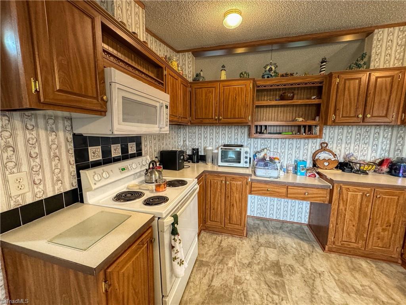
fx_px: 164
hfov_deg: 102.1
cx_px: 203
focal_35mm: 14
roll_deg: -0.5
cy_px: 152
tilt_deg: -7.5
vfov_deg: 85.7
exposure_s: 1/60
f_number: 2.2
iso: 500
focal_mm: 2.2
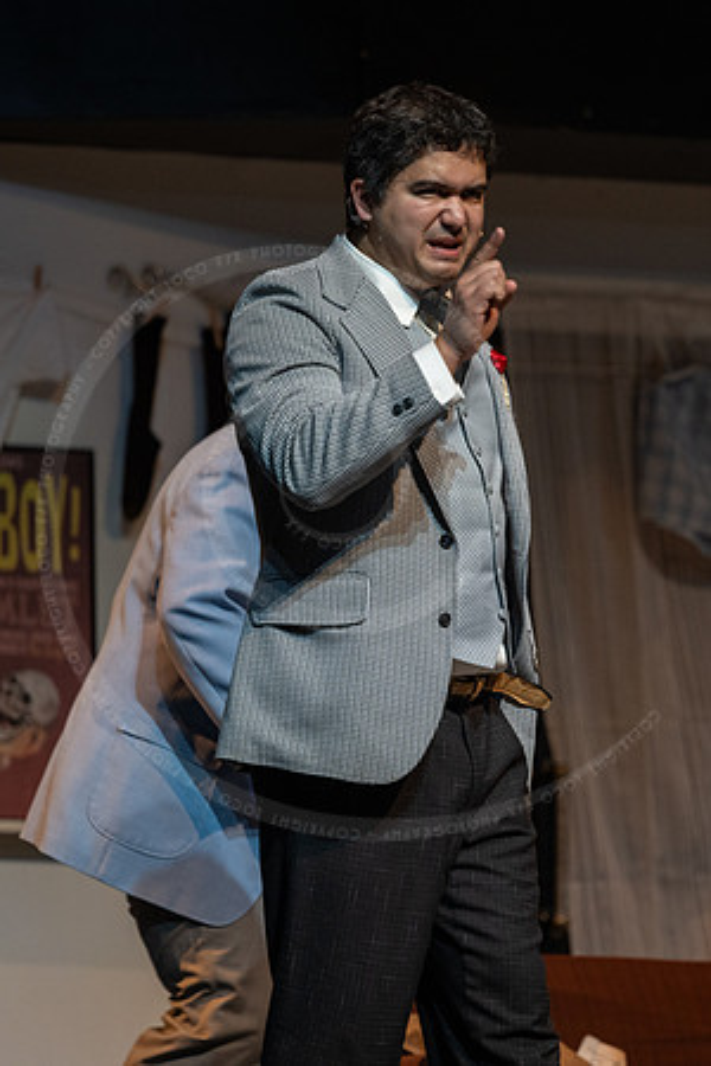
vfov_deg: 9.1
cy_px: 533
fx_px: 6665
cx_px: 420
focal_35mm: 225
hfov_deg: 6.1
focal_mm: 150
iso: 1600
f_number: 2.8
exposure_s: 1/250
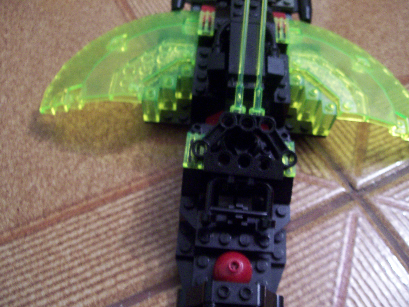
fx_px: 425
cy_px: 154
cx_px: 204
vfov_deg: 39.7
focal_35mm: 36
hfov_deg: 51.4
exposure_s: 1/8
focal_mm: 6
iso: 160
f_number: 2.7
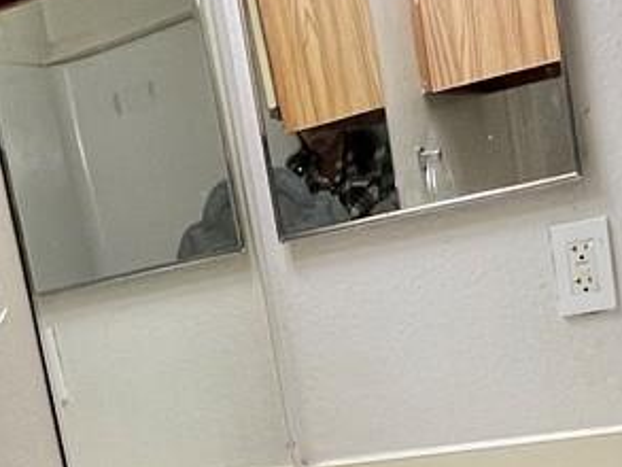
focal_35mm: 71
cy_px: 560
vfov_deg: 19.5
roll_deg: +12.0
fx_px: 1276
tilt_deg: -10.9
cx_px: 64
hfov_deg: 26.5
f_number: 1.8
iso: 160
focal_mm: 1.57
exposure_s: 1/120
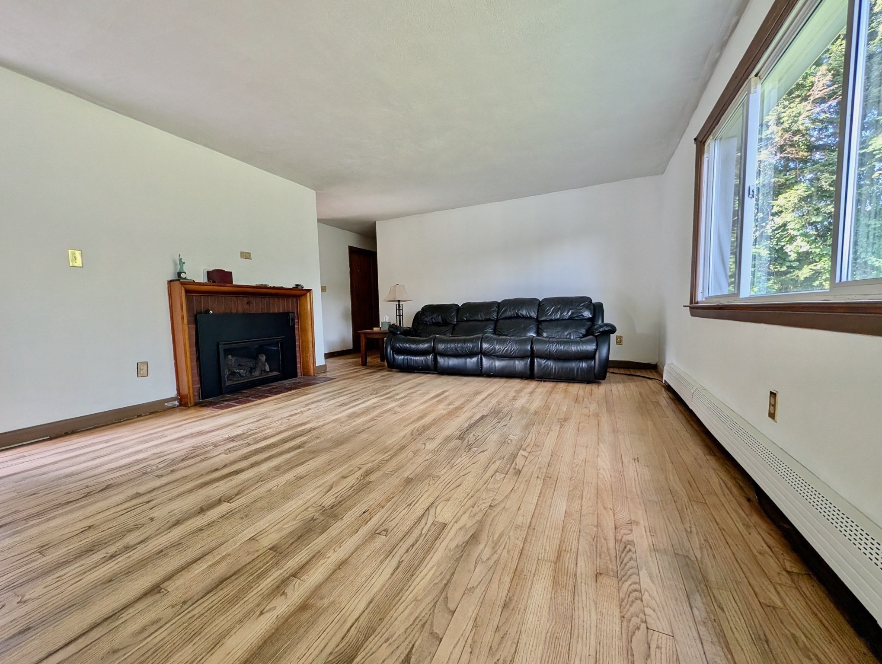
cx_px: 441
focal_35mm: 12
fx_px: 306
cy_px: 332
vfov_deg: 94.6
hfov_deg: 110.5
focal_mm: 2.02
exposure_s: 1/74.3
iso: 69
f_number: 1.7
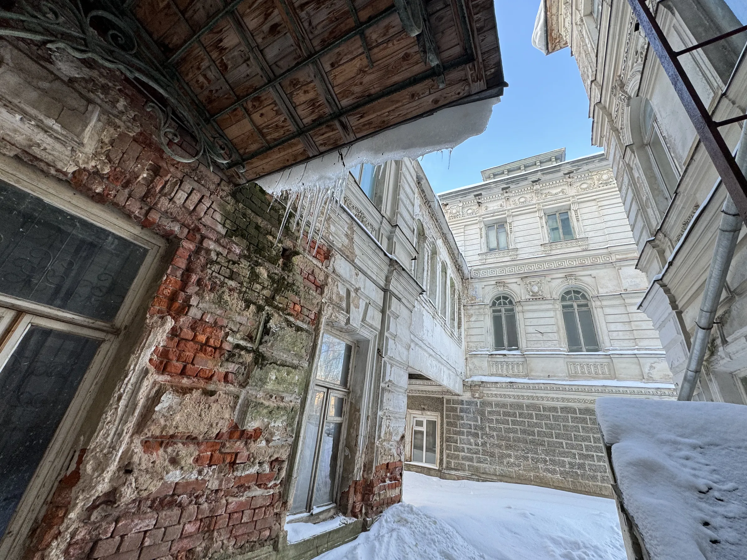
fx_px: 302
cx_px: 374
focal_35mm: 14
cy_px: 280
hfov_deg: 102.1
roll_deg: -7.7
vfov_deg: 85.7
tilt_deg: +25.5
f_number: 2.2
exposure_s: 1/99
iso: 64
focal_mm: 2.22
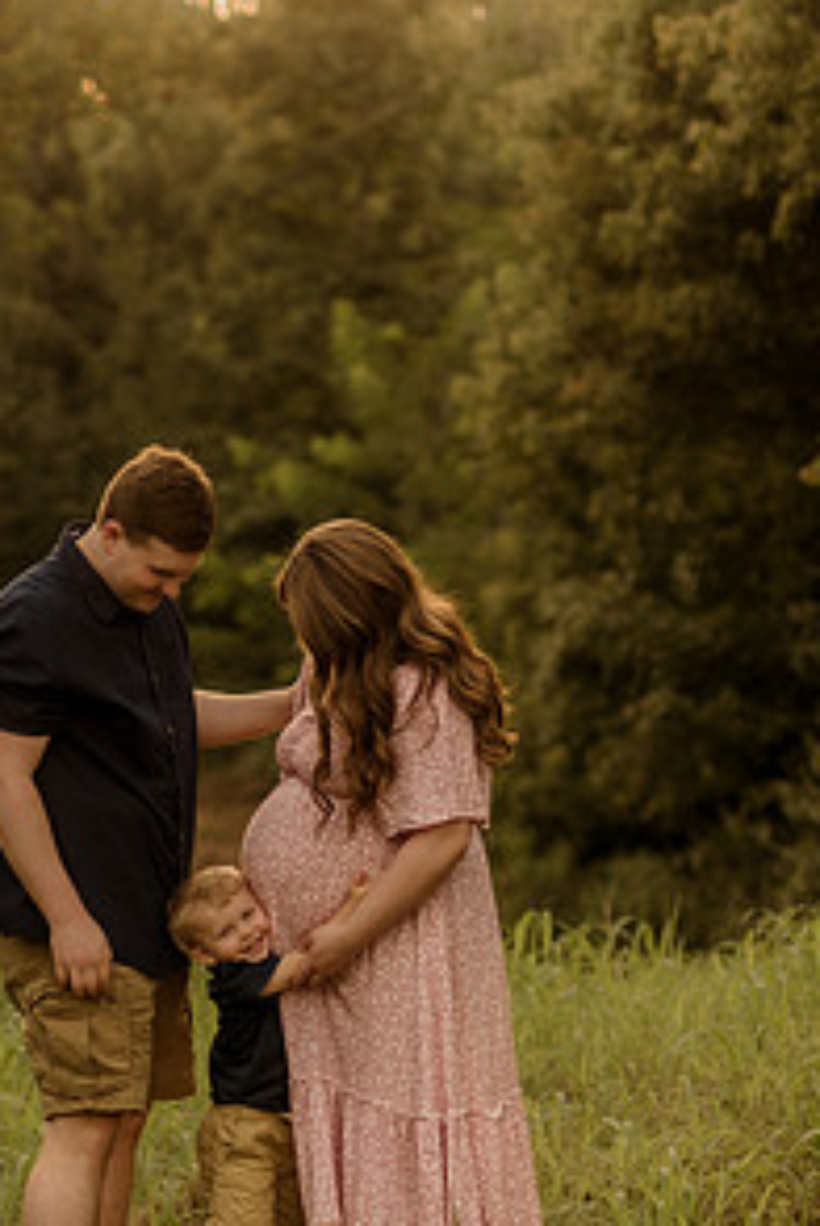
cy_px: 929
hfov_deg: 11.9
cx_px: 343
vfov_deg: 17.7
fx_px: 3920
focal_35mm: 115
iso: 125
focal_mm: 50
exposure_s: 1/800
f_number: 1.8
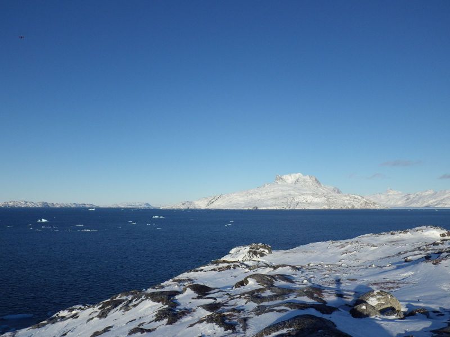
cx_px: 225
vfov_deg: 49.7
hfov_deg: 63.4
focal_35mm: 28
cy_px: 168
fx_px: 364
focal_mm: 5
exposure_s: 1/1250
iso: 125
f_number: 4.2
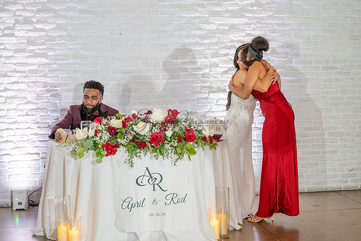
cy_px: 120
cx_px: 180
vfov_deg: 19.5
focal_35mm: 70
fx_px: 702
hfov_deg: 28.8
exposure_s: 1/320
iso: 1600
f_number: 2.8
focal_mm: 70
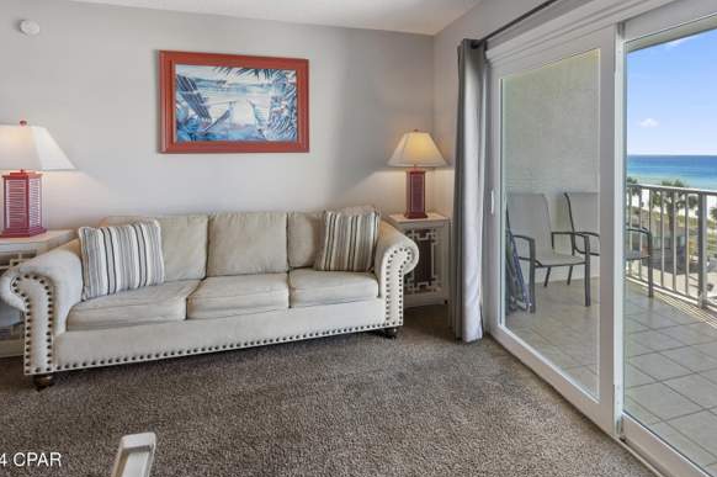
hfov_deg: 77.4
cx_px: 444
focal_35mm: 22
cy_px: 160
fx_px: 438
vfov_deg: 56.0
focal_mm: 16
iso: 100
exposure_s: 1/5
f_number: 8
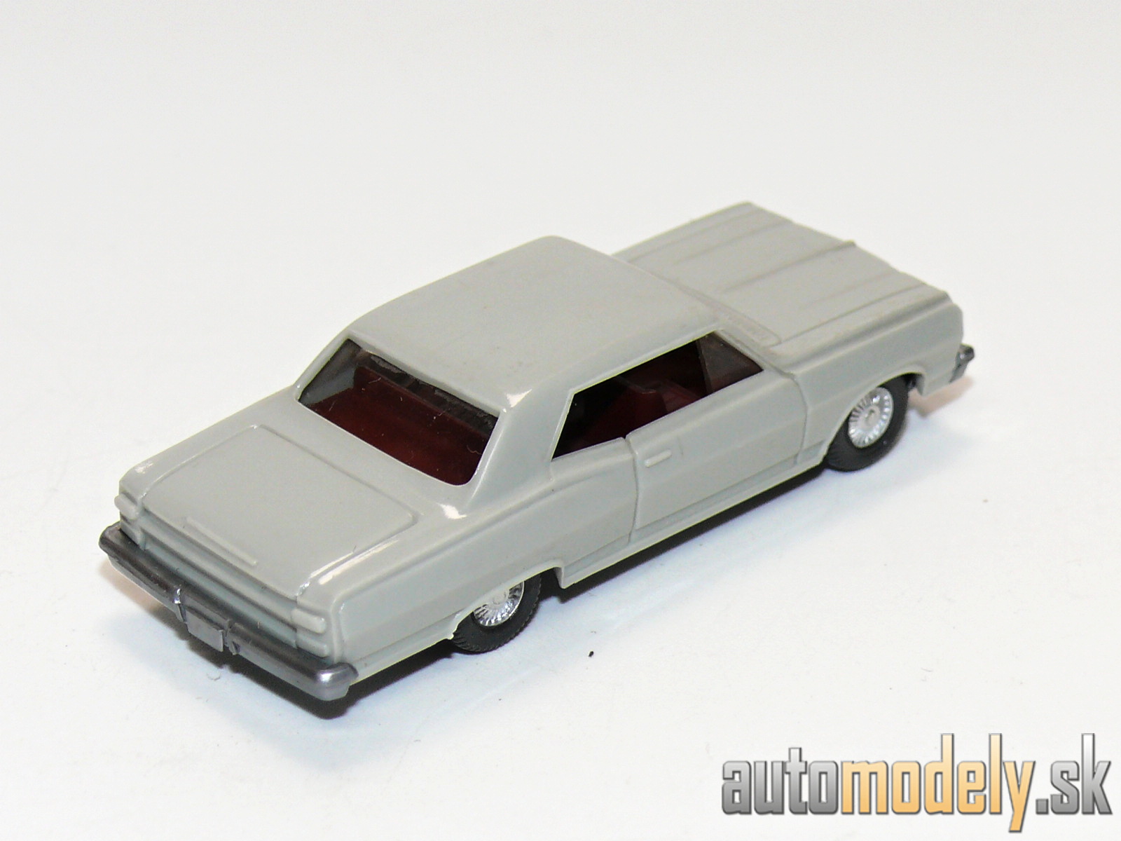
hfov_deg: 14.7
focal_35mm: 134
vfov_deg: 11.1
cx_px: 560
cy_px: 420
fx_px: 4339
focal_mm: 15.9
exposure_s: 1/30
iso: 100
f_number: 4
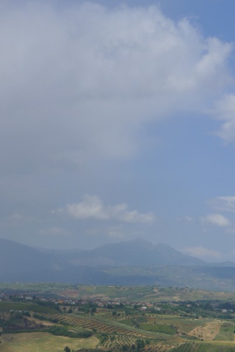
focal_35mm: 106
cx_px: 118
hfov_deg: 12.9
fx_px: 1037
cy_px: 210
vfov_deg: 19.3
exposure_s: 1/800
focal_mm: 17.1
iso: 80
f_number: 5
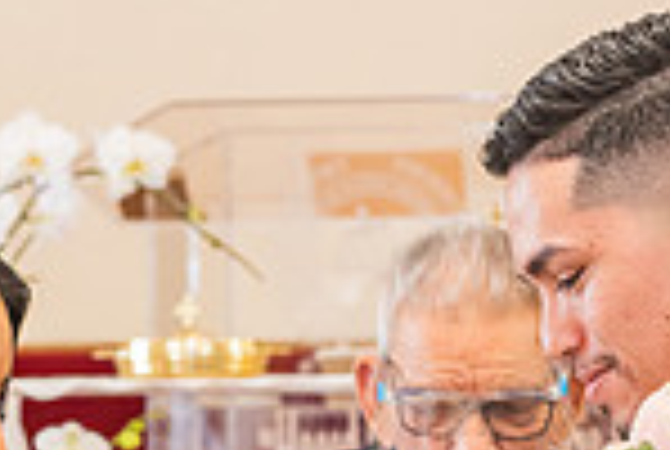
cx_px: 252
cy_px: 596
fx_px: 5072
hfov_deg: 7.6
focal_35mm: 272
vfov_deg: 5.0
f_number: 5
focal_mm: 70
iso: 1250
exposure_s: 1/100
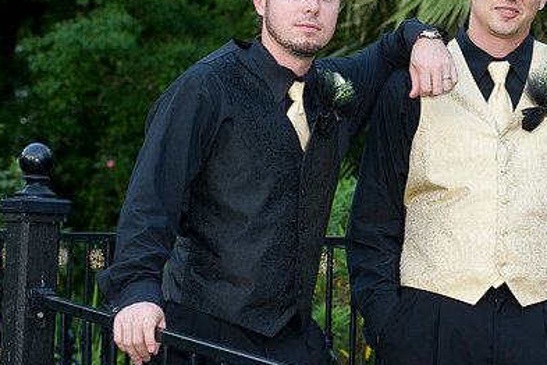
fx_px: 2598
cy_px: 138
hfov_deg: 12.0
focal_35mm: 171
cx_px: 390
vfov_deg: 8.0
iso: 800
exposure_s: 1/250
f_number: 5.6
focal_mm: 116
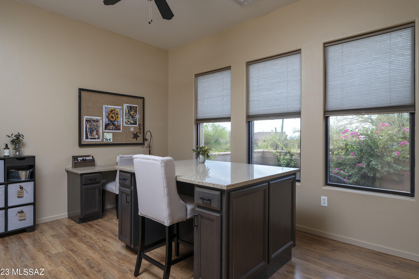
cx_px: 205
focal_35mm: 20
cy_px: 138
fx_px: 233
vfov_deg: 61.9
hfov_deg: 84.0
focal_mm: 19
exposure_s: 1/60
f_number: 7.1
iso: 200
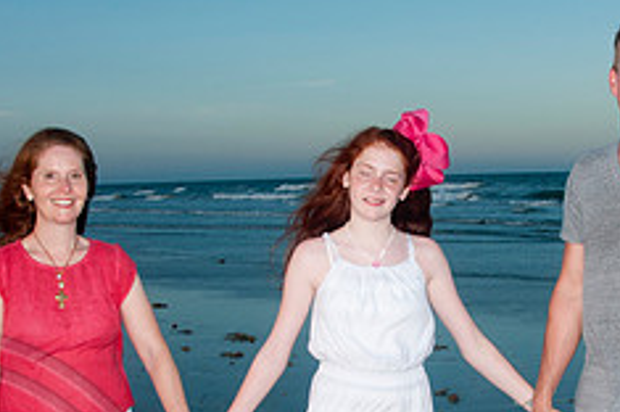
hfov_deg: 27.3
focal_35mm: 74
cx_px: 398
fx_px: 1273
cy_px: 334
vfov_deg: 18.2
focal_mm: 20
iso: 100
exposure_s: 1/125
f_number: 8
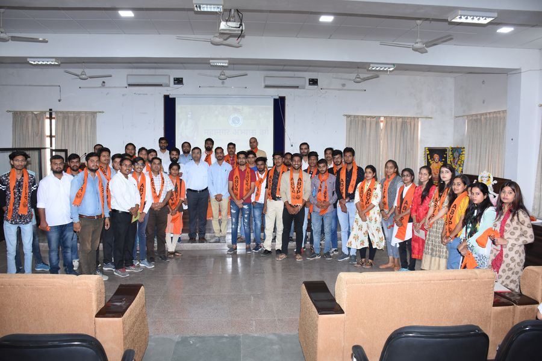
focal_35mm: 27
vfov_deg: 47.9
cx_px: 271
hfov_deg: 67.4
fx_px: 406
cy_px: 180
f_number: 5
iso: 800
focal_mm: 18
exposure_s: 1/125
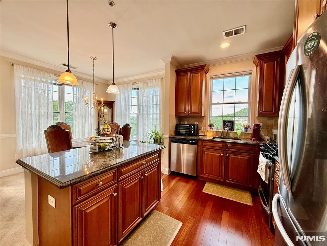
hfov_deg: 102.1
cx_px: 164
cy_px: 123
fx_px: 132
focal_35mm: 14
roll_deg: -1.1
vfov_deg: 85.7
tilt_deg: -2.0
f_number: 2.2
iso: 250
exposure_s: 1/120
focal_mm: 2.22
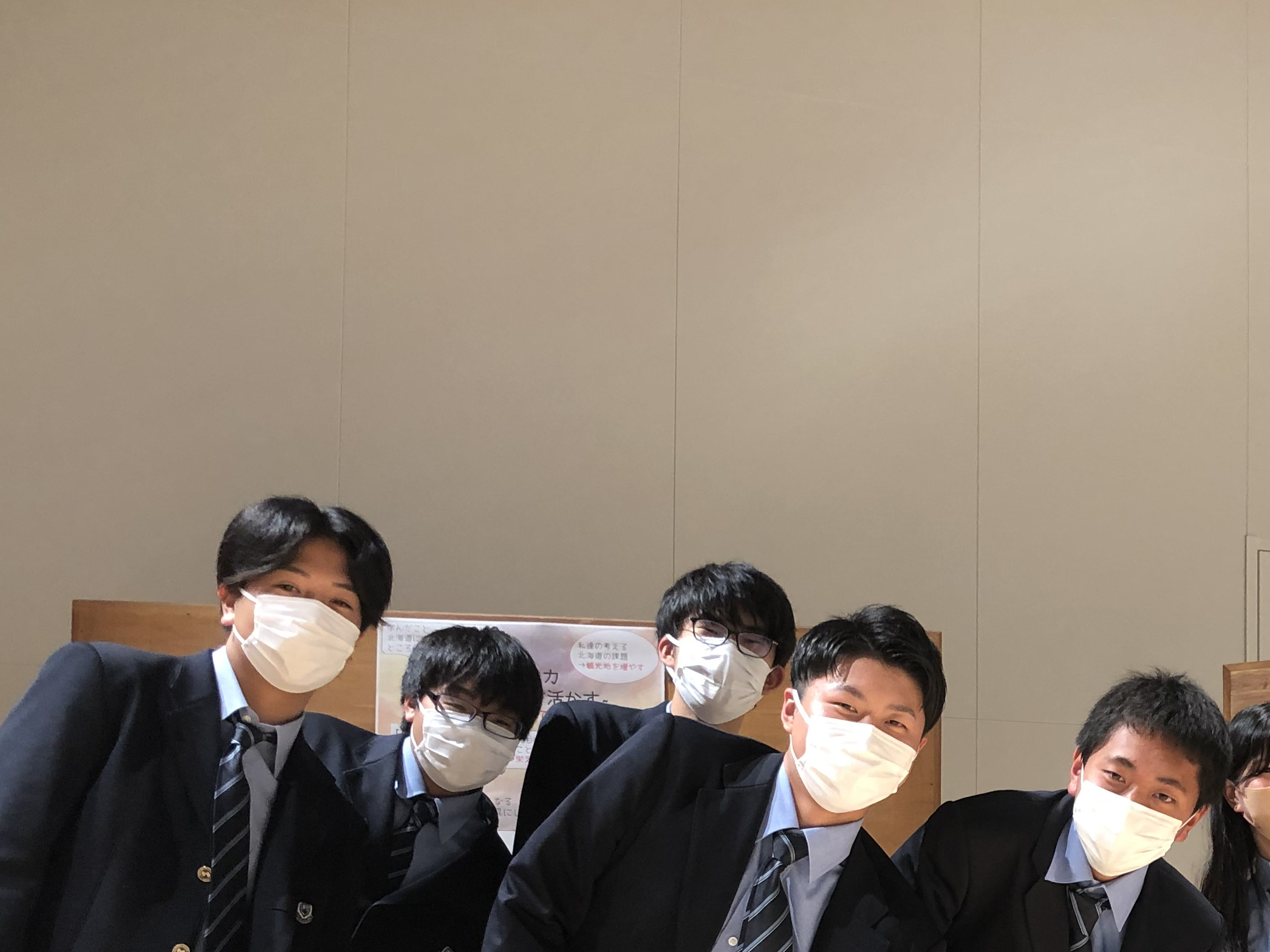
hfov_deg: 34.4
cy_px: 915
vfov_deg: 25.9
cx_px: 1022
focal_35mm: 54
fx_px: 1981
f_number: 1.8
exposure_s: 1/20
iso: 40
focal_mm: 3.99
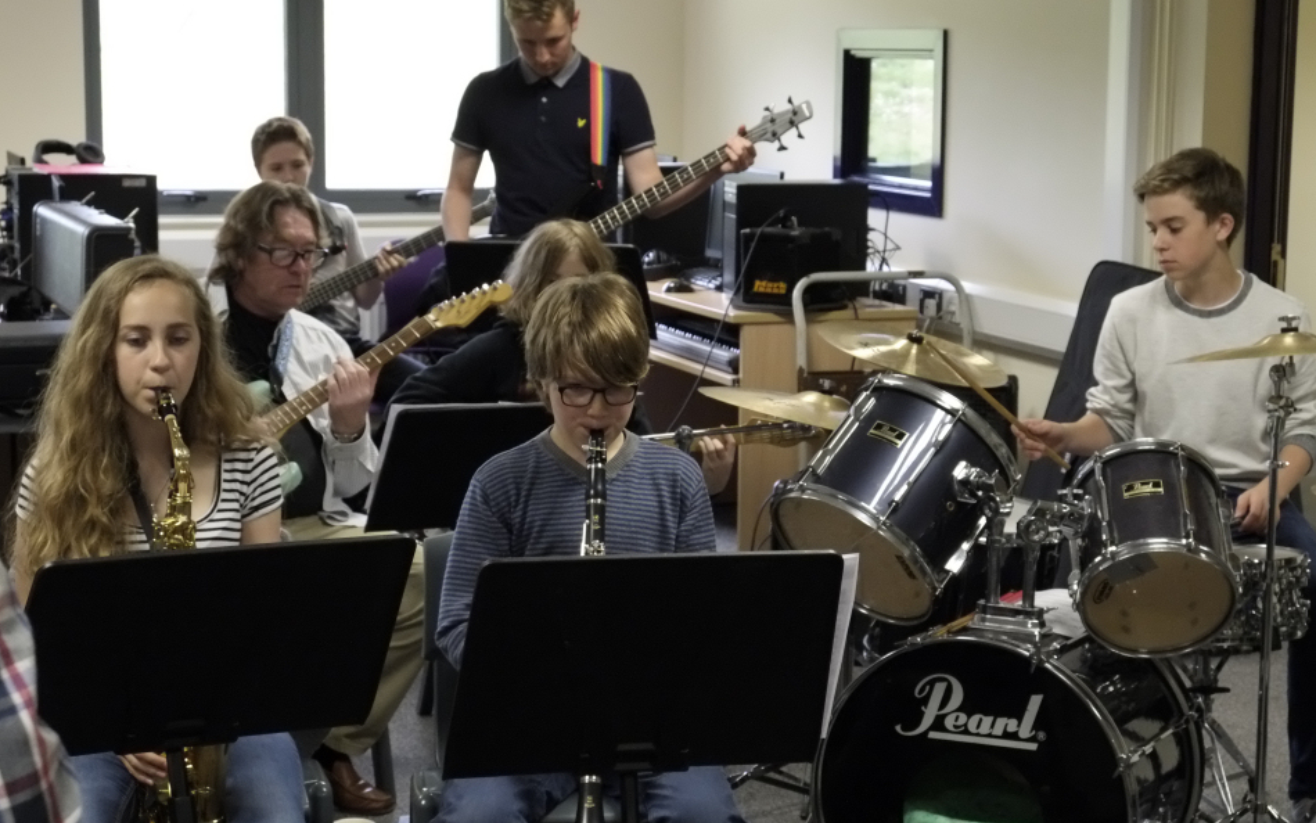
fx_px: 2403
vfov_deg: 19.4
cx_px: 693
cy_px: 422
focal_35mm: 67
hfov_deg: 30.6
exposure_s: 1/125
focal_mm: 40.7
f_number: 8
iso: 6400
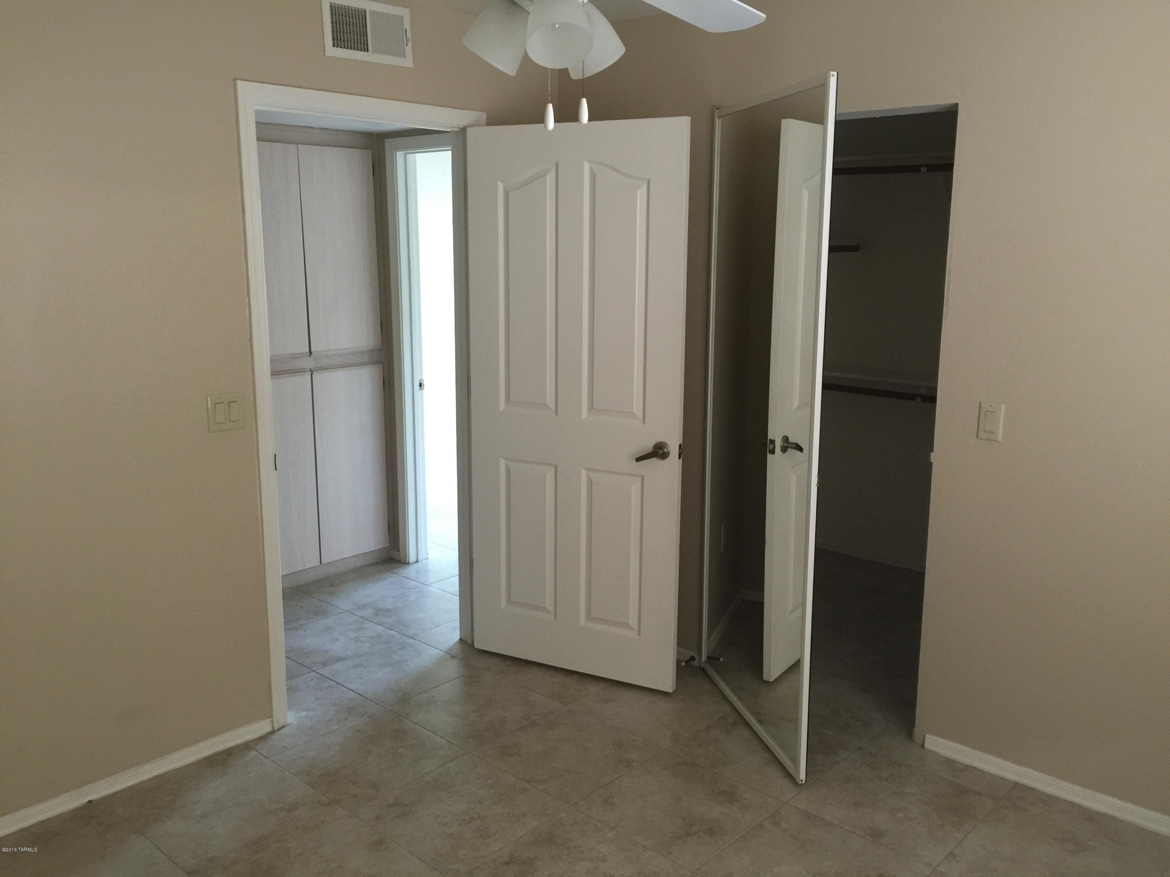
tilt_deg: -11.8
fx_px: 980
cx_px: 585
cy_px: 438
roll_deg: -1.7
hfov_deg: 61.7
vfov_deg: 48.2
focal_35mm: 29
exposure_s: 1/8
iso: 125
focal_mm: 4.15
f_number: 2.2
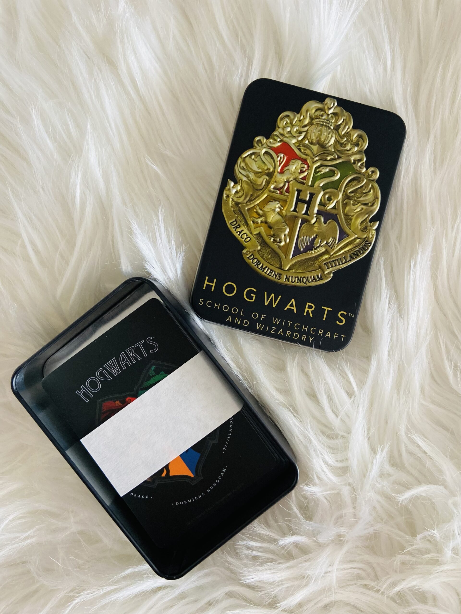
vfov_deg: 67.3
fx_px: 462
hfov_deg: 53.1
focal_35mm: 26
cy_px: 307
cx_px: 230
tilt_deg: -87.7
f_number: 1.8
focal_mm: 4.25
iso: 320
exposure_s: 1/60
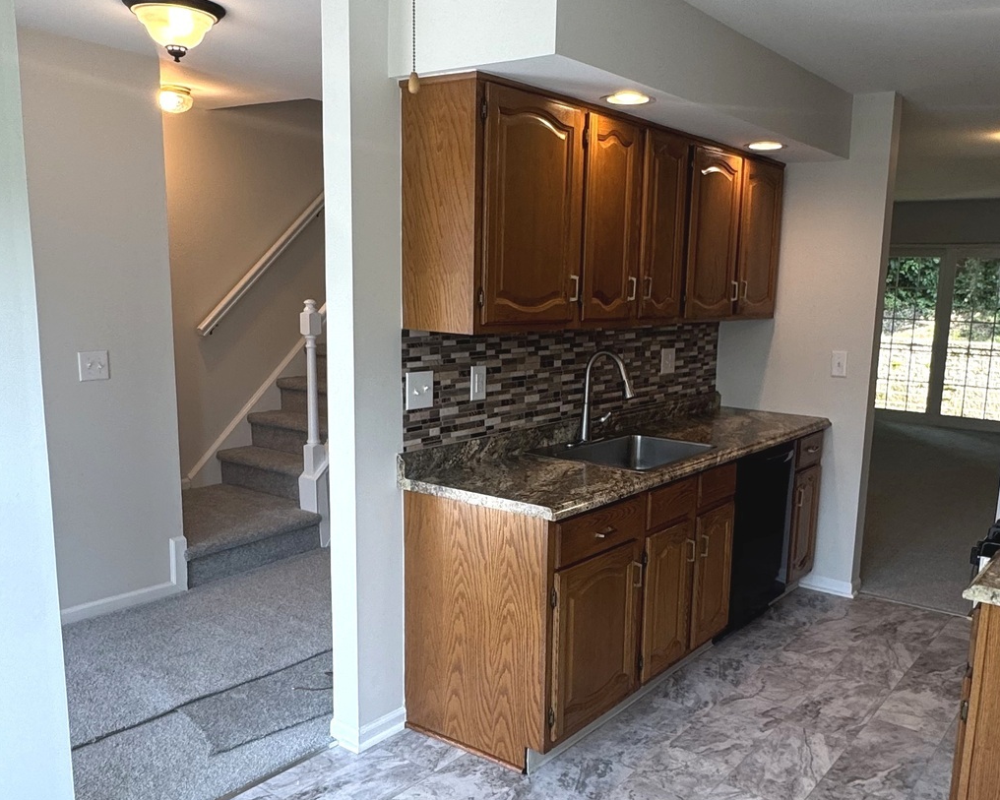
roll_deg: -1.5
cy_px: 449
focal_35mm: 31
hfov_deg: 56.9
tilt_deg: -11.2
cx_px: 577
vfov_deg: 47.0
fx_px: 918
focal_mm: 2.22
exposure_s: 1/120
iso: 80
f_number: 2.2
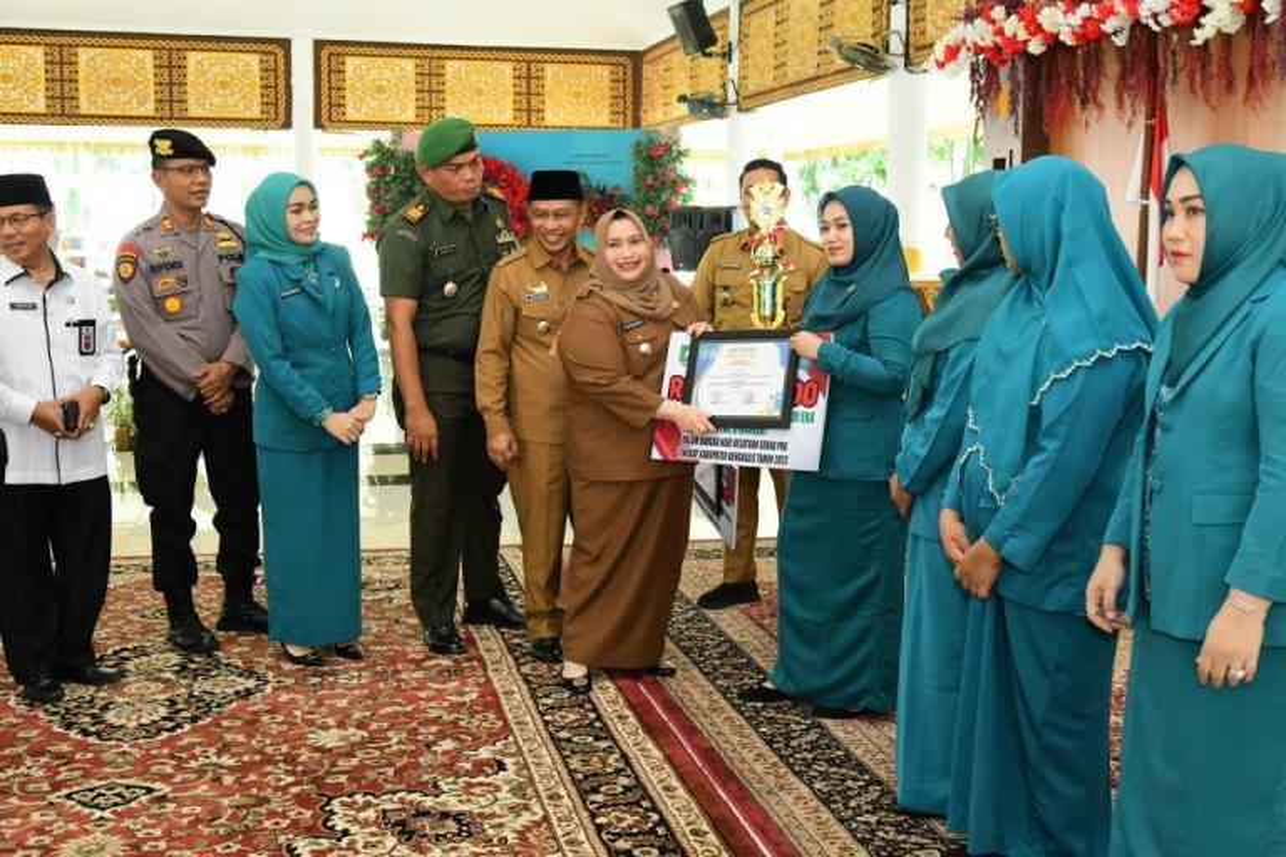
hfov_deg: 48.5
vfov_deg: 33.4
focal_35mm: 40
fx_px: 1429
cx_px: 643
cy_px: 428
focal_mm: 40
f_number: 6.3
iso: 6400
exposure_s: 1/250
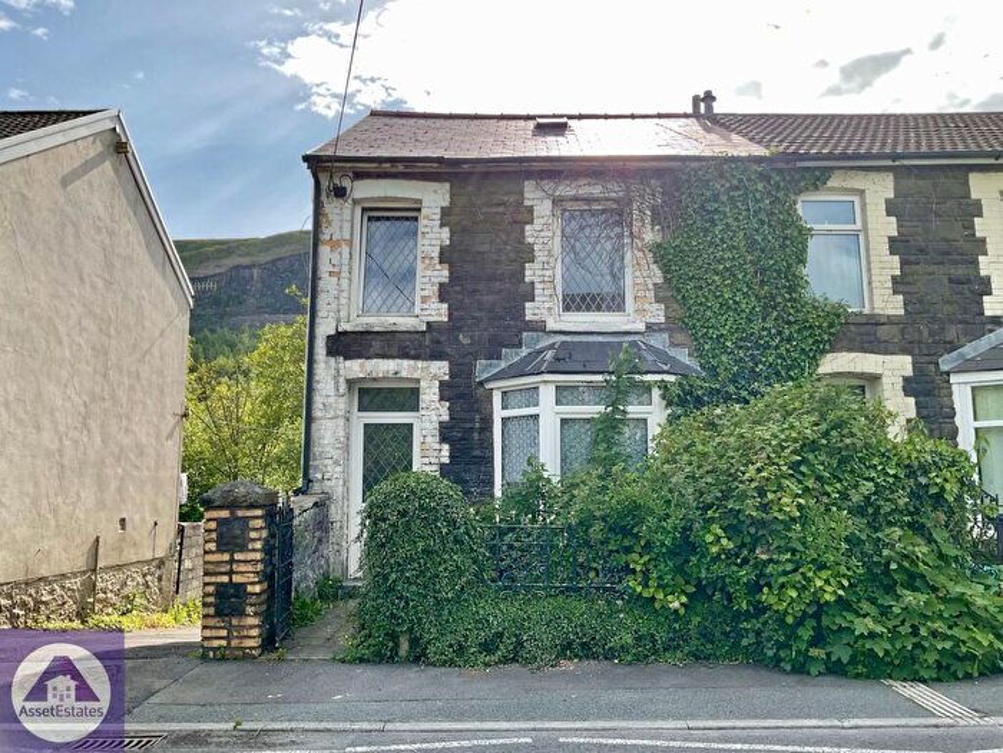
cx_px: 502
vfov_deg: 48.2
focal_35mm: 29
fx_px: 840
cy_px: 376
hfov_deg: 61.7
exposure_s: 1/666
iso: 16
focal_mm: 3
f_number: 1.8
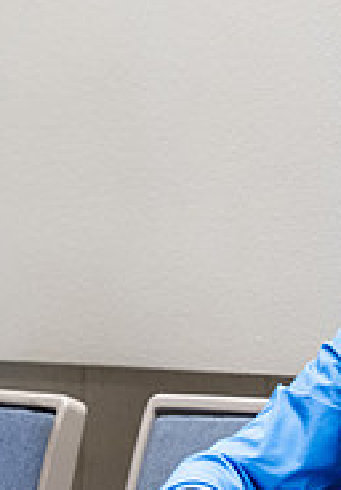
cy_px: 134
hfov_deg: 2.2
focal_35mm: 654
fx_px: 9025
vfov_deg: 3.1
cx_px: 436
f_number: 3.2
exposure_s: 1/200
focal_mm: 135
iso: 1250
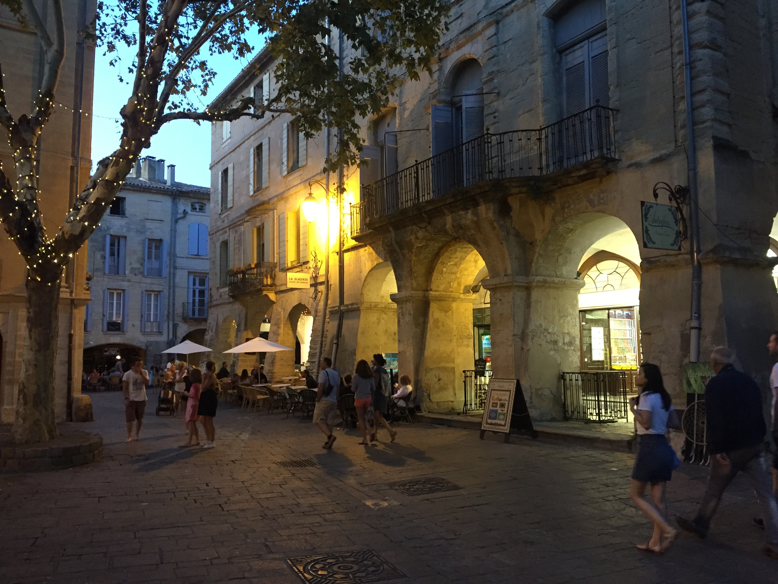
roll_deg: +0.2
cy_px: 292
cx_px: 389
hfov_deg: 61.7
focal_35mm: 29
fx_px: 652
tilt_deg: +6.3
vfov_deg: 48.2
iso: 250
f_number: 2.2
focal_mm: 4.15
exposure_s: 1/33
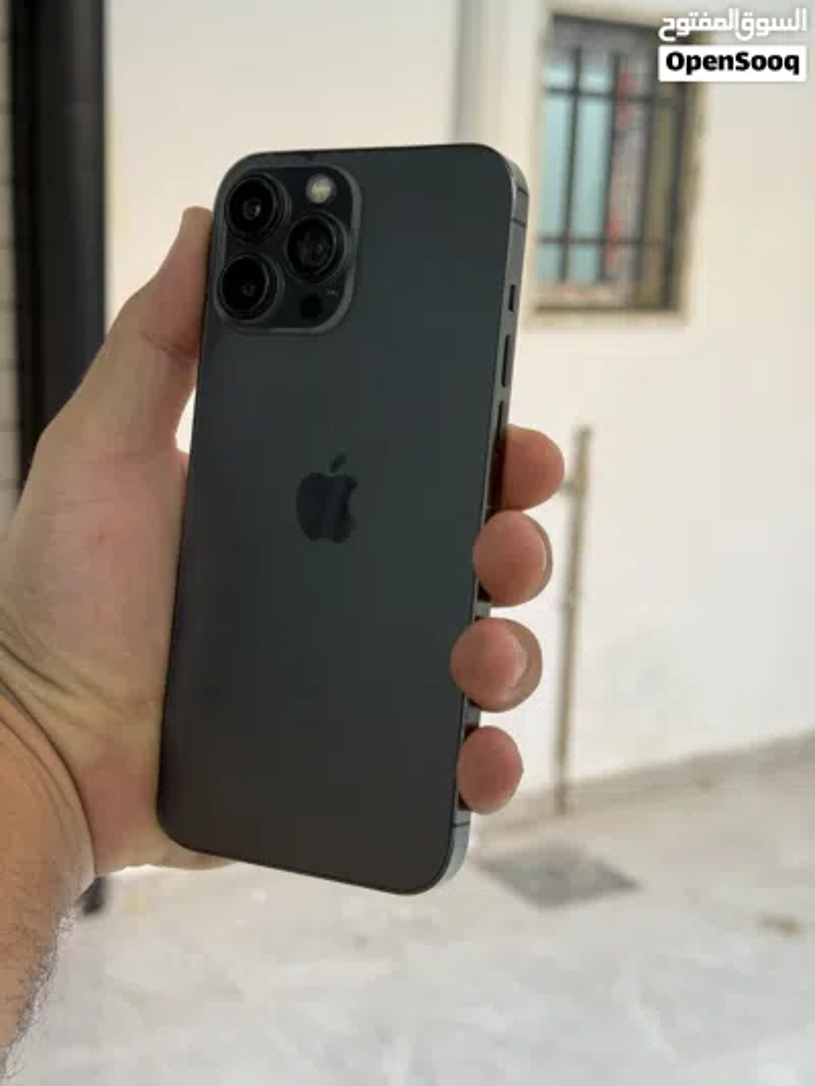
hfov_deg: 30.3
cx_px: 408
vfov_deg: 39.6
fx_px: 1506
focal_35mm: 48
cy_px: 543
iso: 64
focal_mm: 6.76
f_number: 1.78
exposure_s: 1/100
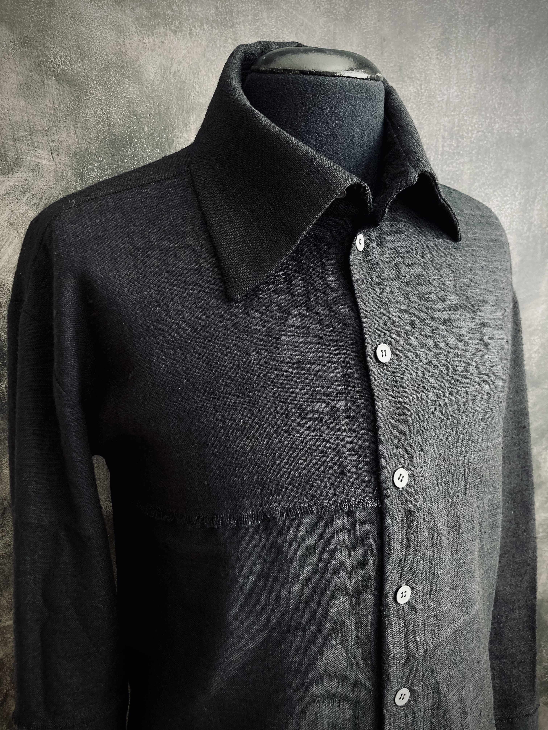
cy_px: 365
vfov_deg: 63.4
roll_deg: +1.5
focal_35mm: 28
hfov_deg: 49.7
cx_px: 274
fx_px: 591
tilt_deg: -11.3
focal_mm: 3.99
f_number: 1.8
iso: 100
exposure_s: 1/60
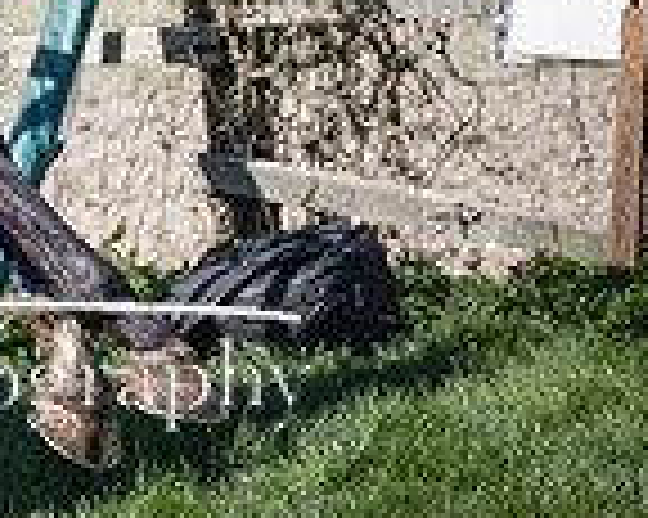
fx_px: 7494
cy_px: -215
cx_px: -757
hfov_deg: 4.9
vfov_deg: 3.9
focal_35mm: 391
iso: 72
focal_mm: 70
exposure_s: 1/2000
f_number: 2.8
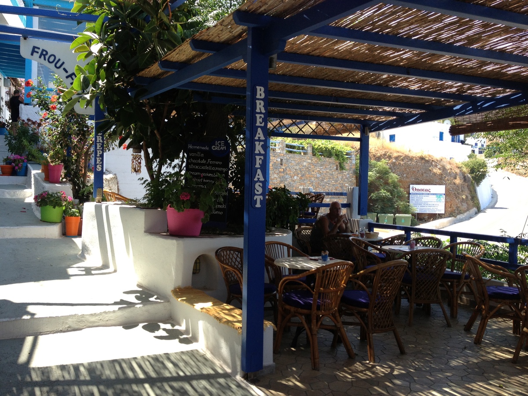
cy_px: 198
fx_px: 534
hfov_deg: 52.6
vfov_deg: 40.7
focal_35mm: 35
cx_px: 264
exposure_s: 1/368
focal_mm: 4.28
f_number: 2.4
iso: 50
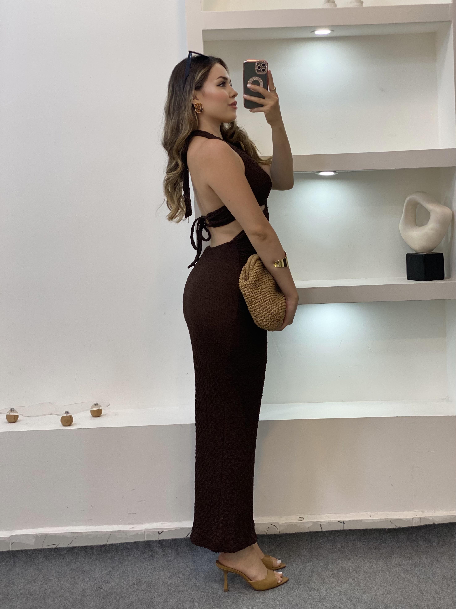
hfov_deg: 28.0
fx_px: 913
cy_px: 304
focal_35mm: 52
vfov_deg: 36.8
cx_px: 228
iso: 64
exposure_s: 1/100
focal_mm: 6
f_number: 2
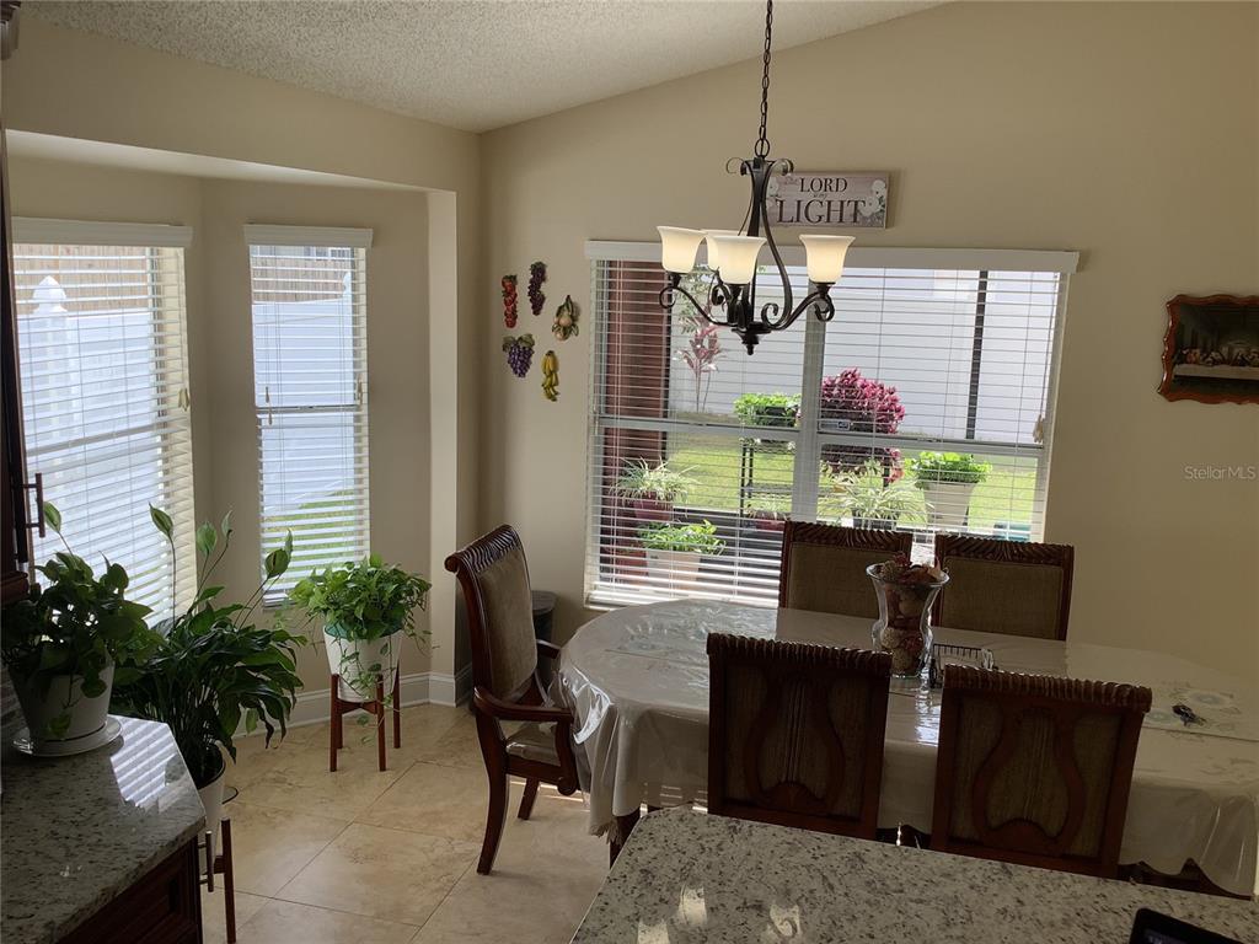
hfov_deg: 58.4
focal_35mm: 31
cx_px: 630
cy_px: 472
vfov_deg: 45.4
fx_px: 1127
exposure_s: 1/141
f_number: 2.4
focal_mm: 3.3
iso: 25
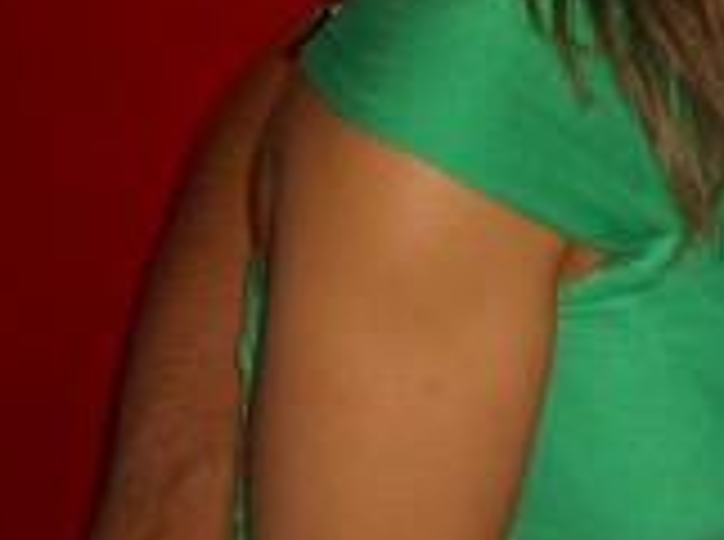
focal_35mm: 142
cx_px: 1115
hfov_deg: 13.1
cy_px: -94
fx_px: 2963
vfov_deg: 10.3
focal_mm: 7.9
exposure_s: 1/60
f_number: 2.8
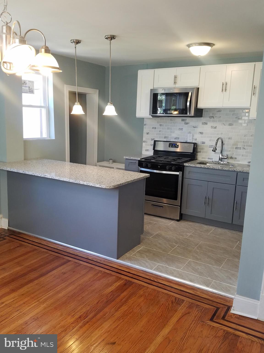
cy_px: 176
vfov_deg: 67.3
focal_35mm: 26
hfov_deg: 53.1
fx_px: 264
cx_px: 132
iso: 64
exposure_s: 1/60
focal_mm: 4.2
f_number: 1.7
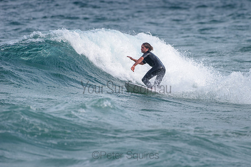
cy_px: 65
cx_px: 154
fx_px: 4273
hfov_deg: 3.4
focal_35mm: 613
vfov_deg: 2.2
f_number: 5.6
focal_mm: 500
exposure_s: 1/2000
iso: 250
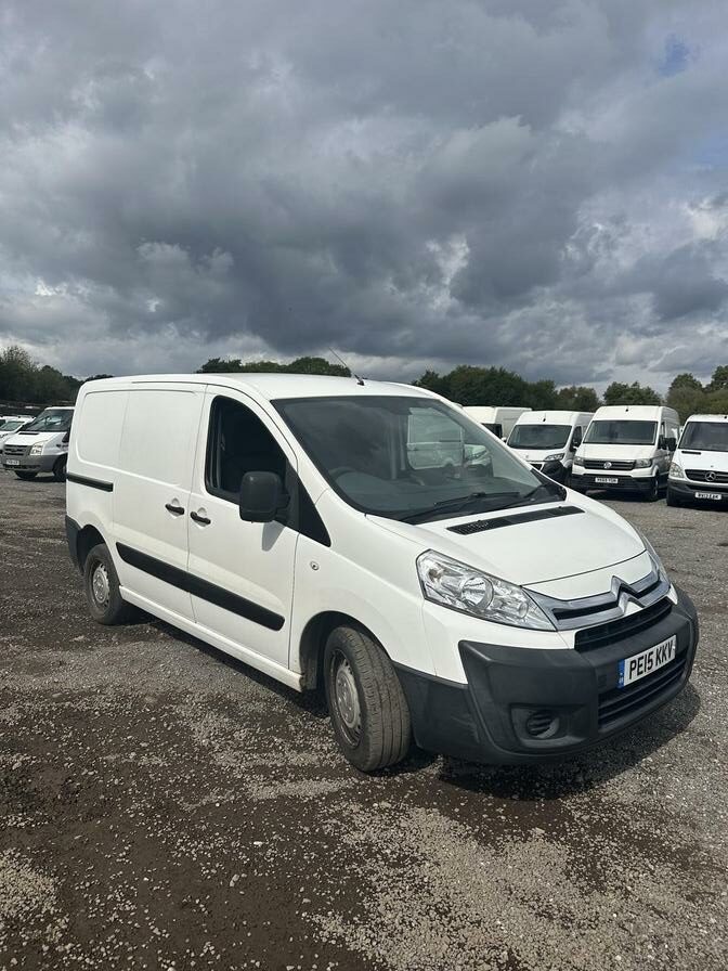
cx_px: 364
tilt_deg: -4.3
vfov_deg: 71.6
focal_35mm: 24
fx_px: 673
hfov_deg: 56.8
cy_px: 486
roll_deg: -1.9
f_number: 1.78
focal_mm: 6.86
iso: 80
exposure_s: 1/12048
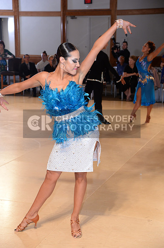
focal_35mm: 70
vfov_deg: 28.9
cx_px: 82
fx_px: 480
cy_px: 124
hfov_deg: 19.4
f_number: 5.6
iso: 1250
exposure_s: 1/250
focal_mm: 70
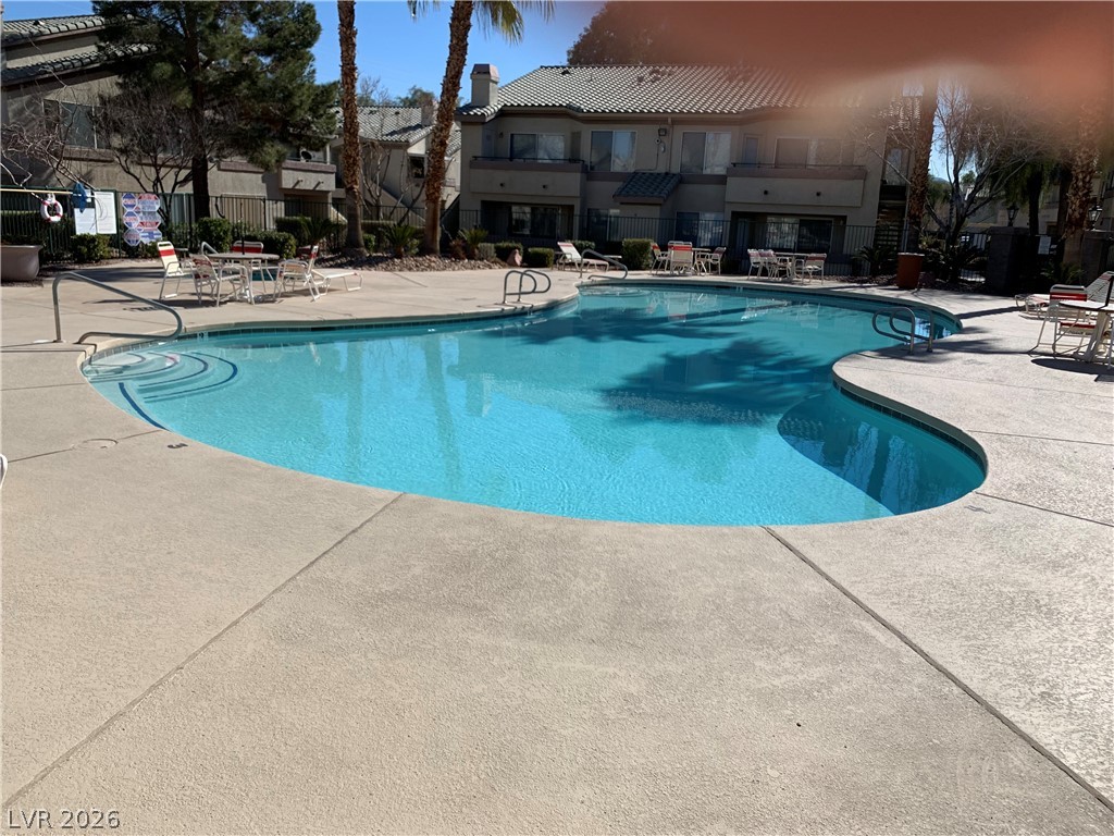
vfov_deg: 53.1
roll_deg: -2.6
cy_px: 418
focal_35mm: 26
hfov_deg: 67.3
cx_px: 557
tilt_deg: -13.0
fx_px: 837
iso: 25
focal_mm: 4.25
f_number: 1.8
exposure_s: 1/3650
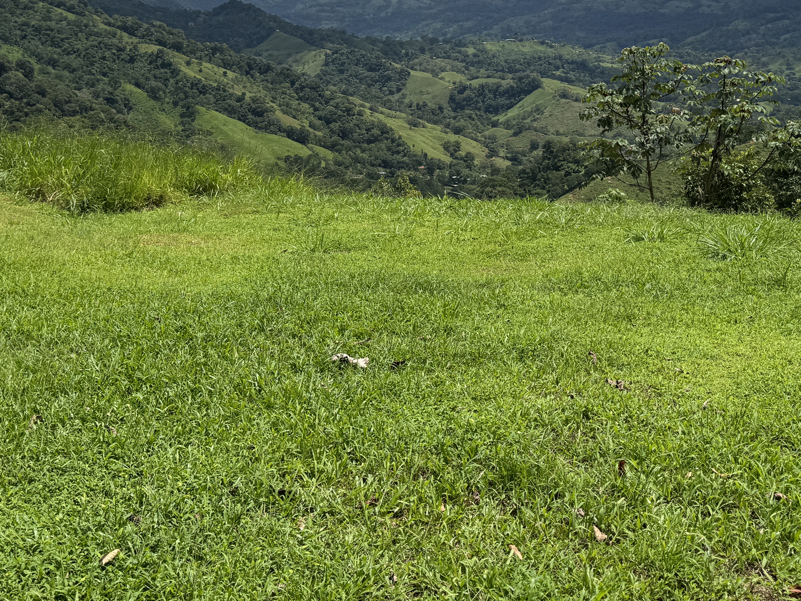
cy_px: 149
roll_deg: -0.5
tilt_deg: -6.7
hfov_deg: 42.9
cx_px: 388
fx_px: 1018
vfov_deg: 32.3
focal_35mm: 44
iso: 80
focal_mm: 6.76
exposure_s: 1/7092
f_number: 1.78
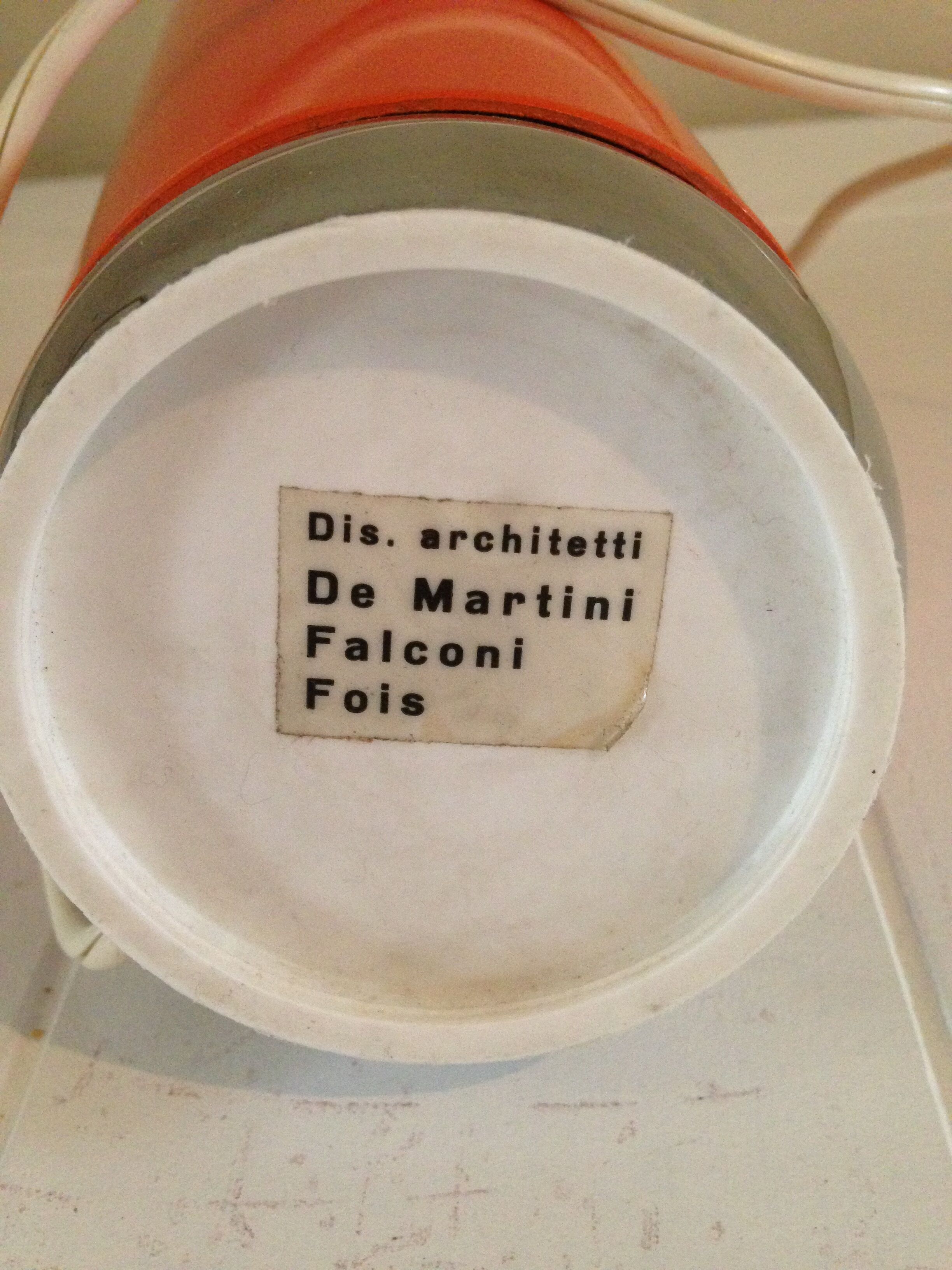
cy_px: 635
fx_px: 1210
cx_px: 476
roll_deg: +6.3
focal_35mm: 33
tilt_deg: -37.2
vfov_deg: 55.4
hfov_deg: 42.9
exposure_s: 1/20
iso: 400
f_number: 2.4
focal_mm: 4.12
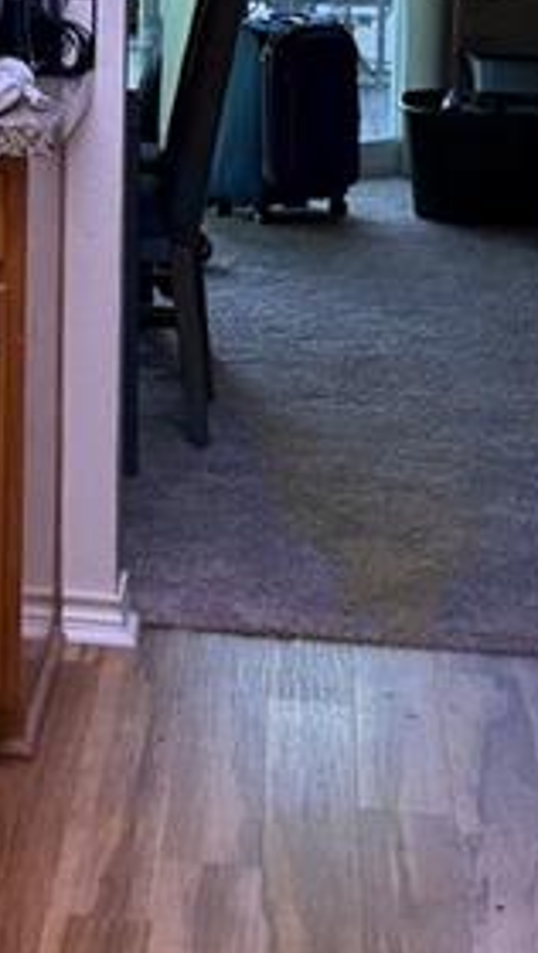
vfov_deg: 18.4
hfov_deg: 10.6
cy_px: -102
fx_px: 2834
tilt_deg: -4.9
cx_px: -167
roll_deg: -1.4
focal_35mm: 112
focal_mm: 6.76
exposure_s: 1/120
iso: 160
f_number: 1.78
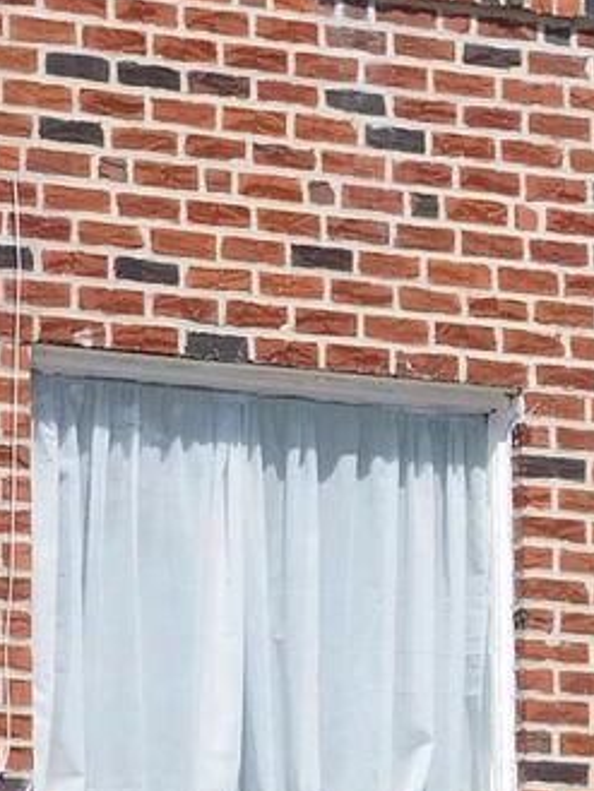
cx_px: 950
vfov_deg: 5.3
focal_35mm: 373
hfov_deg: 4.0
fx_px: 8529
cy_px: 827
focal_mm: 14.3
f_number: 4.6
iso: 125
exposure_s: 1/640
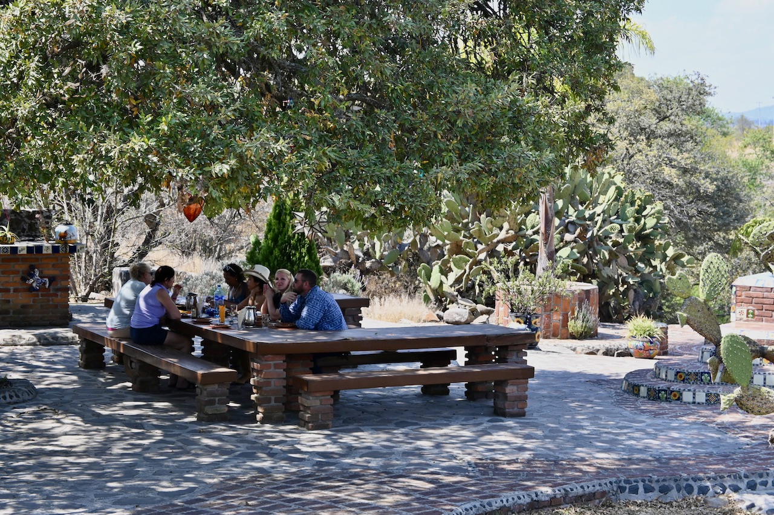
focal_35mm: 75
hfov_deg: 27.0
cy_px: 258
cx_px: 387
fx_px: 1612
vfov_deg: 18.2
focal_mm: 50
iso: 180
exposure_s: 1/250
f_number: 6.3
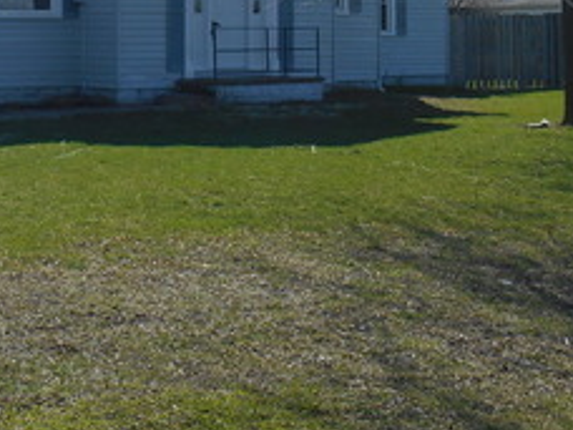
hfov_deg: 20.8
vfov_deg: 16.7
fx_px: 1440
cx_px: -141
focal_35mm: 87
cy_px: 35
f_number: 3.6
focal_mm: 5.5
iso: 80
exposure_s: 1/800
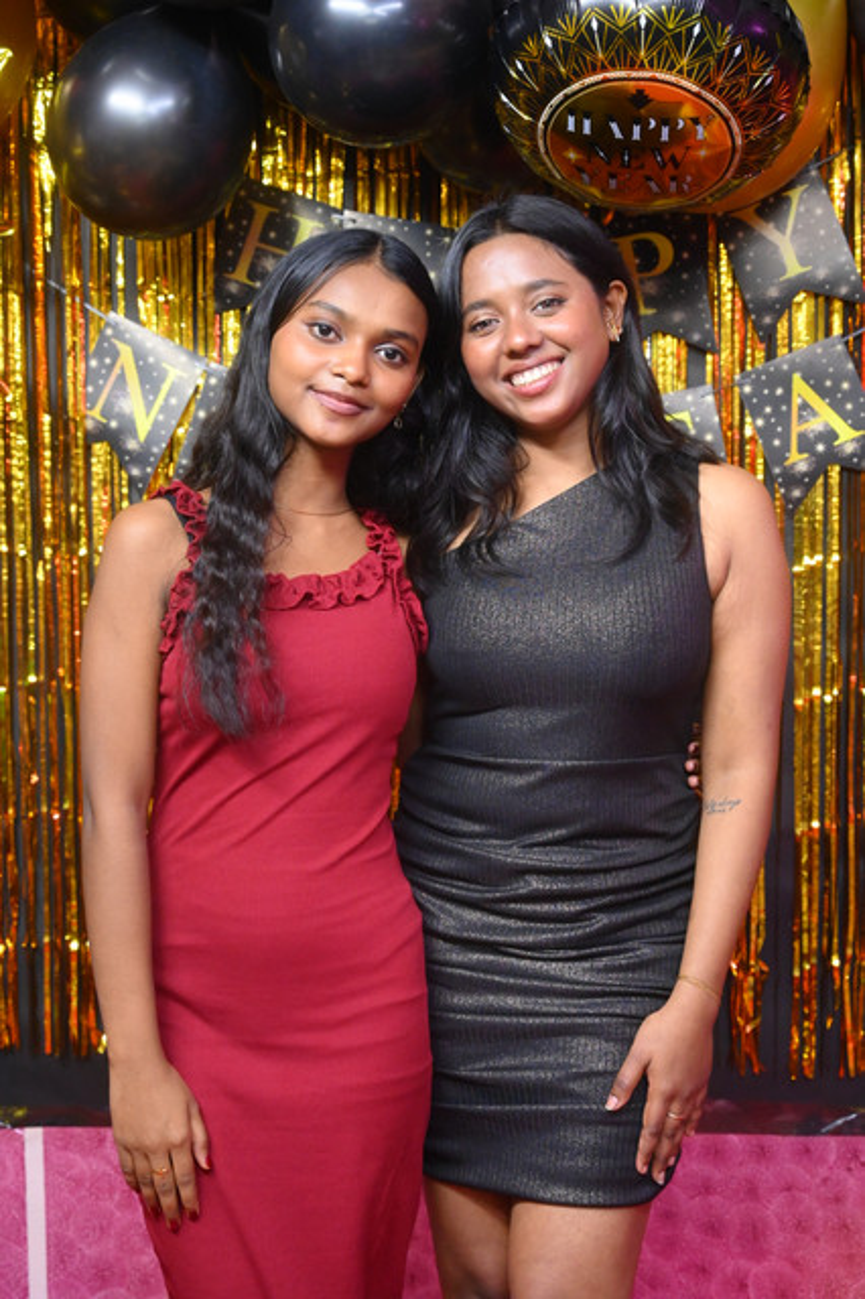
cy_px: 650
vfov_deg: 39.6
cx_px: 432
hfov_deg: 27.0
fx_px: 1804
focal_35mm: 50
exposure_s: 1/250
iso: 6400
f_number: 4
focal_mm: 50
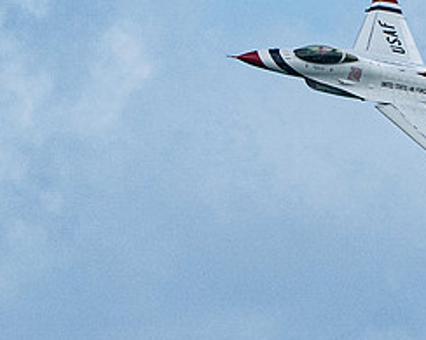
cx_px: 389
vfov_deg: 0.8
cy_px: 126
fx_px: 23857
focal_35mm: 1893
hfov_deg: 1.0
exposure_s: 1/1600
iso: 800
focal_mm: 400
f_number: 10
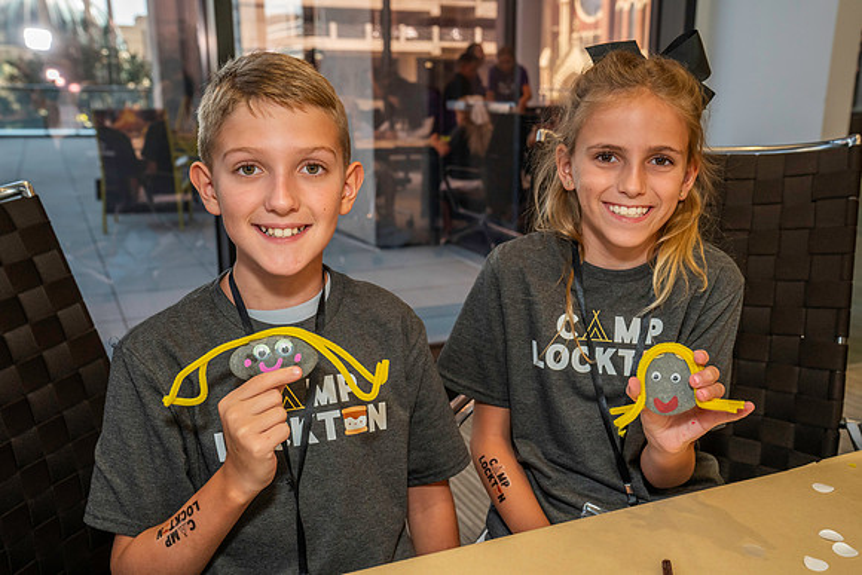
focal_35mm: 35
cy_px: 288
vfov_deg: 37.9
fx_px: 838
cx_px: 431
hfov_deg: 54.4
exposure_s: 1/200
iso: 1600
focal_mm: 35
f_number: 5.6
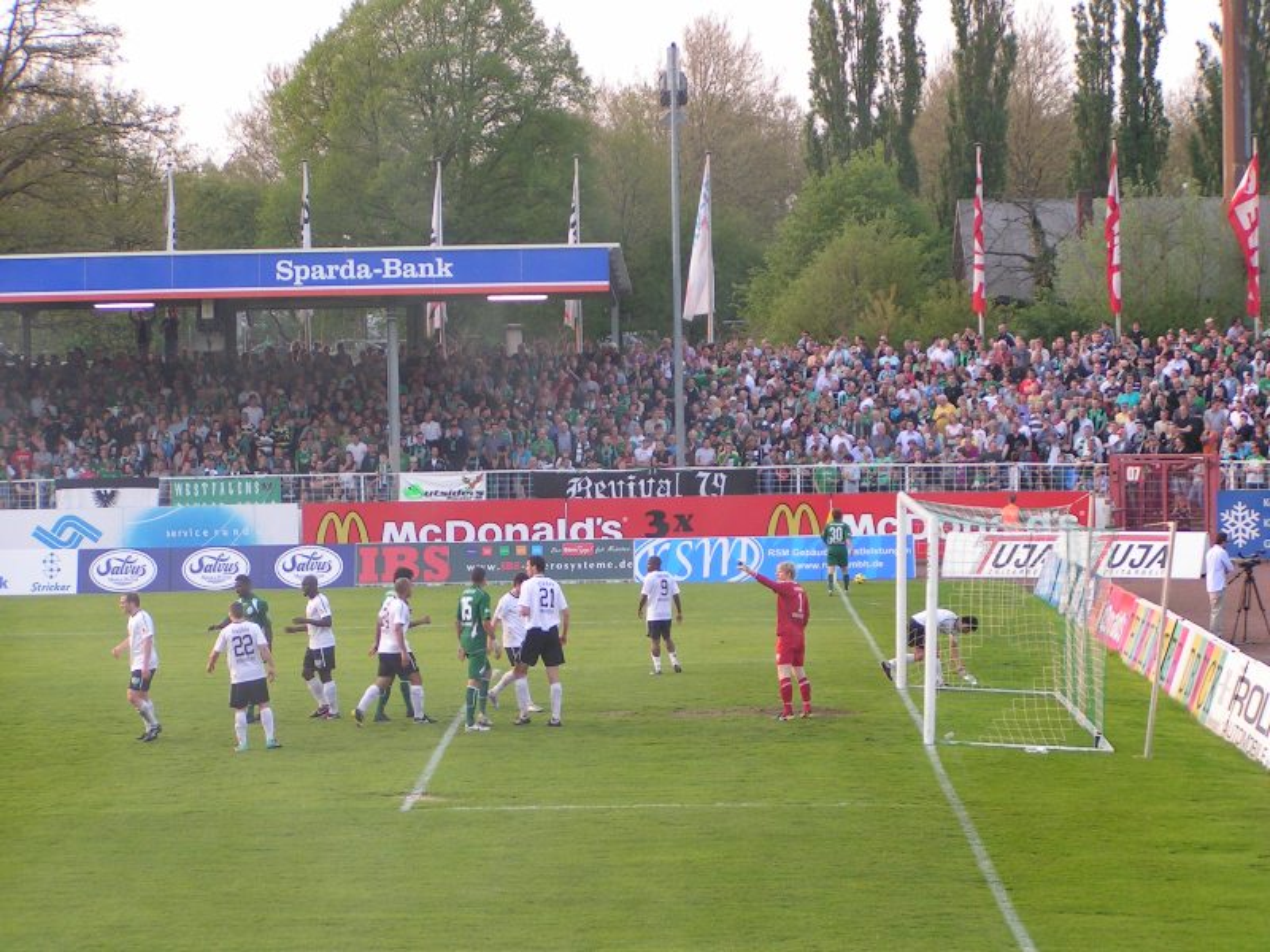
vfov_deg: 13.7
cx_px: 635
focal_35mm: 108
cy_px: 476
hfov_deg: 18.2
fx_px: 3962
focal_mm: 16.6
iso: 80
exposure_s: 1/125
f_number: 3.5
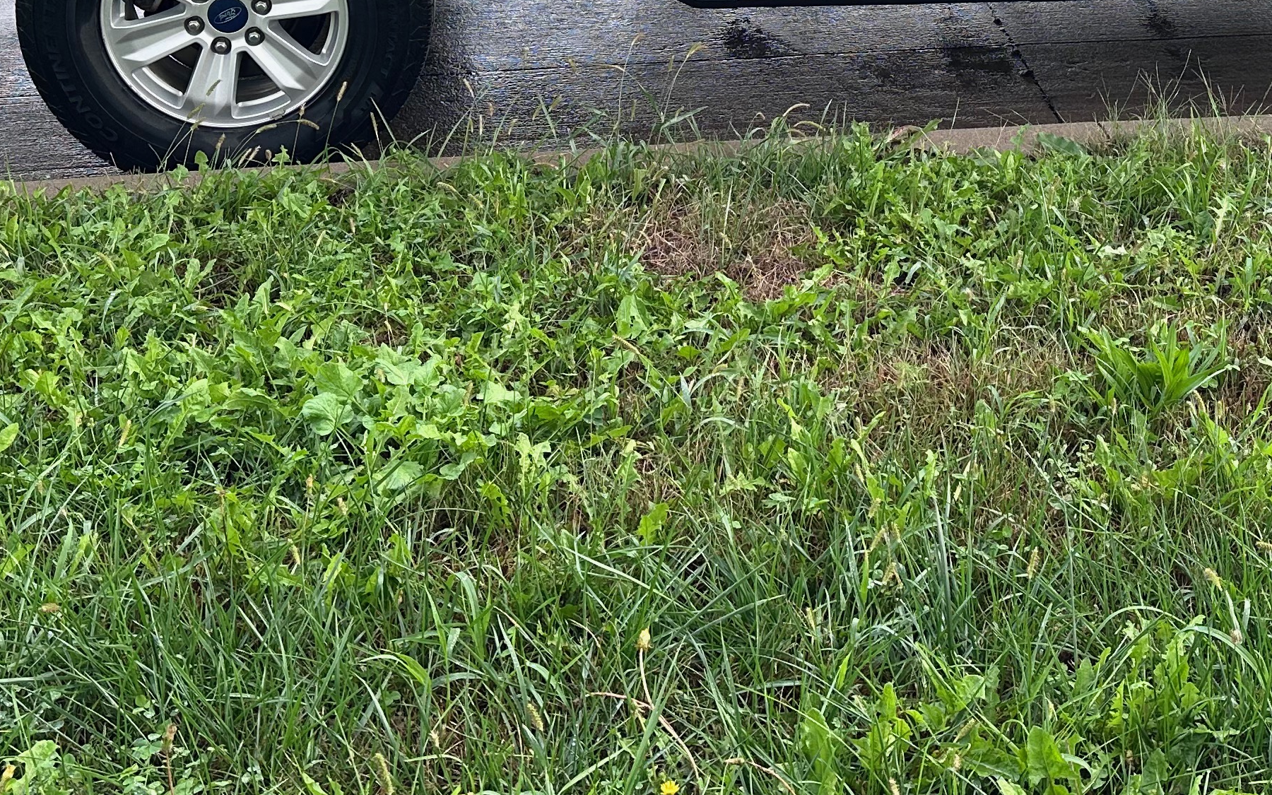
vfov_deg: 21.5
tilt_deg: -16.2
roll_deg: +0.3
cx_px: 833
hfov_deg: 35.4
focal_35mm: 57
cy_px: -104
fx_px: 1976
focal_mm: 6.86
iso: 80
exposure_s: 1/163
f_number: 1.78
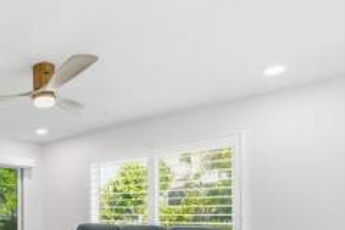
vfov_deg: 37.9
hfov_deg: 48.8
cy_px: 213
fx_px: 307
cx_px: 4
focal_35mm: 32
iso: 400
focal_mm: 16
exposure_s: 1/160
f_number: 9
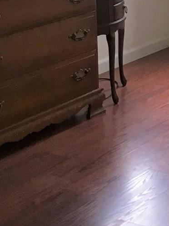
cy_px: -72
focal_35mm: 117
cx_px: 290
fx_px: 762
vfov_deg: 15.9
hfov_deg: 11.8
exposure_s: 1/30
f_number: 2.2
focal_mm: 4.15
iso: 40
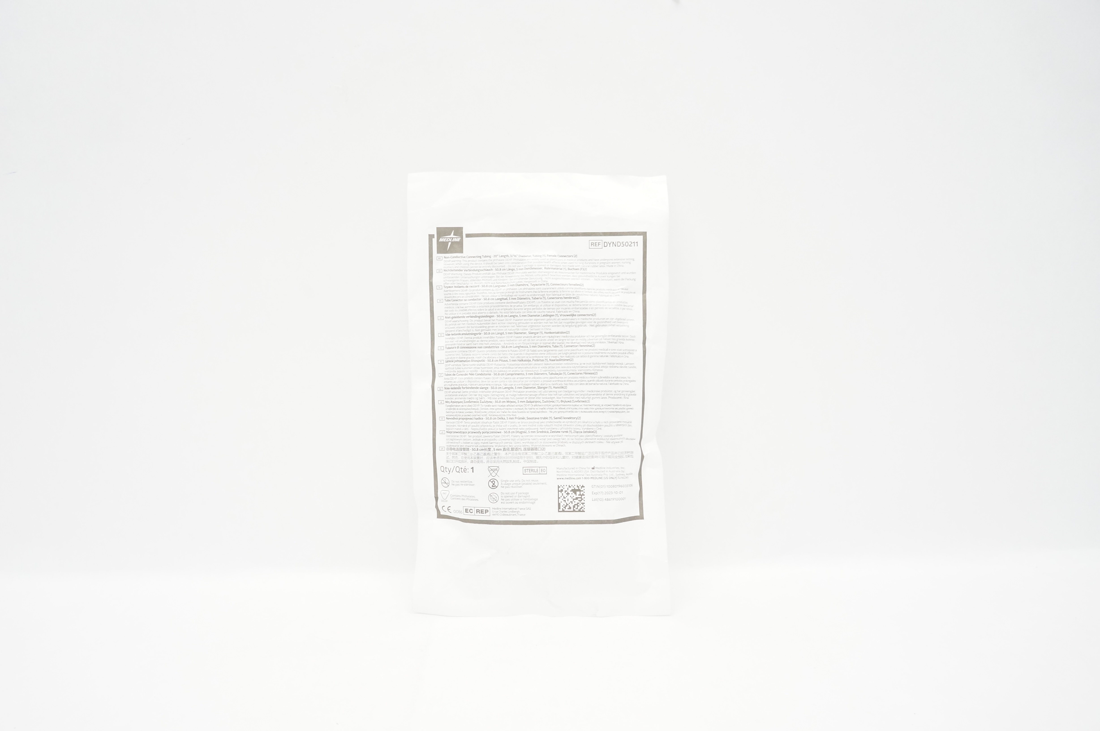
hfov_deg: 67.4
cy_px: 366
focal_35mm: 27
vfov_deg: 47.8
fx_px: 824
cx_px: 550
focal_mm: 18
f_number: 5
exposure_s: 1/80
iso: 800
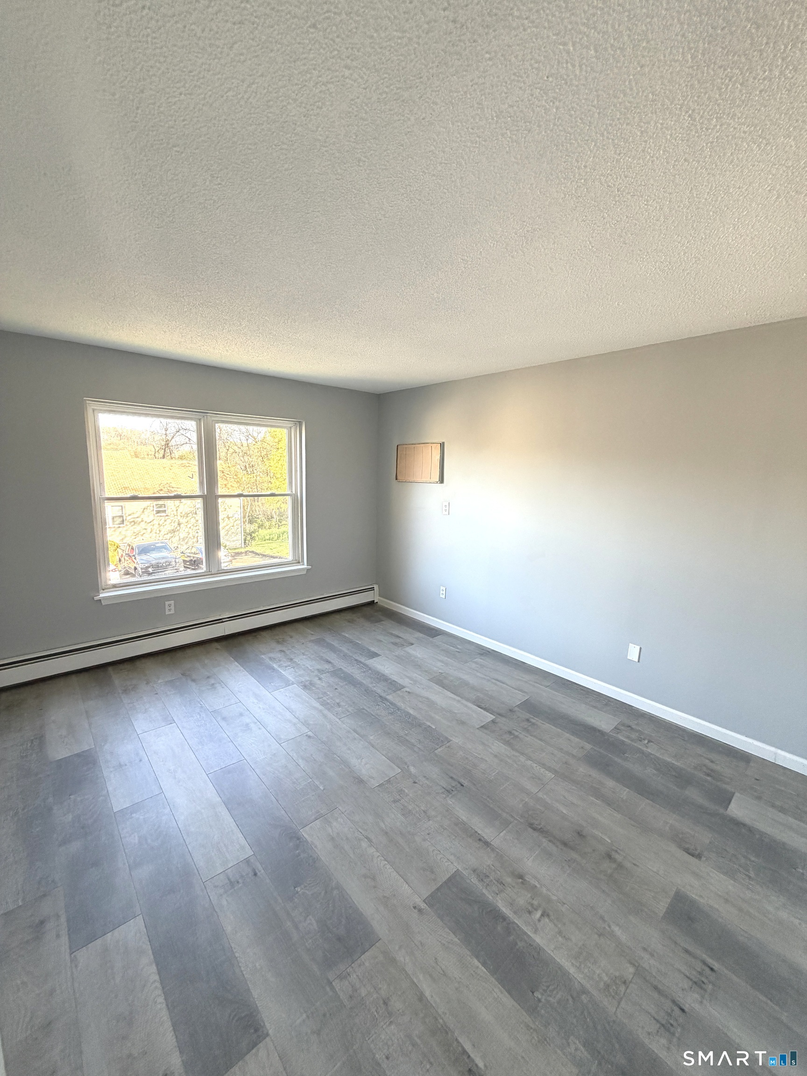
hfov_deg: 85.7
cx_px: 404
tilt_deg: -8.7
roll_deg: -1.6
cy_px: 538
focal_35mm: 14
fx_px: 435
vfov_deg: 102.1
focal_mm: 2.22
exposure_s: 1/121
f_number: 2.2
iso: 200
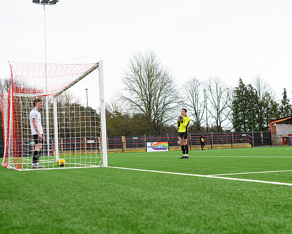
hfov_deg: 33.3
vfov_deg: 26.9
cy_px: 117
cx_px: 176
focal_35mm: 56
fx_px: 487
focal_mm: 50
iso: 1000
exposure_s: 1/1250
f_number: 5
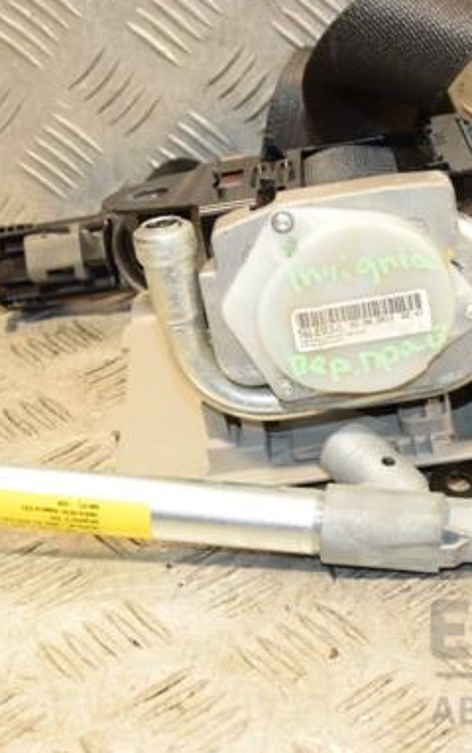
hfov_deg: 19.2
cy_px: 368
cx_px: 393
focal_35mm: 67
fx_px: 1376
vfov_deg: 30.6
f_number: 6.3
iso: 800
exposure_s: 1/200
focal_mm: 28
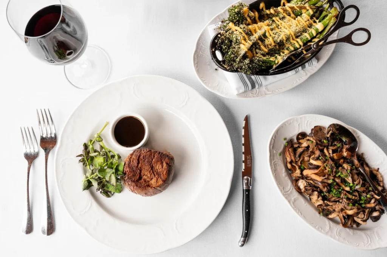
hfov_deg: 55.1
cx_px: 194
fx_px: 371
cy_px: 128
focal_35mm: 34
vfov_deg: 38.3
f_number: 7.1
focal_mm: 34.5
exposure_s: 1/400
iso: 2000
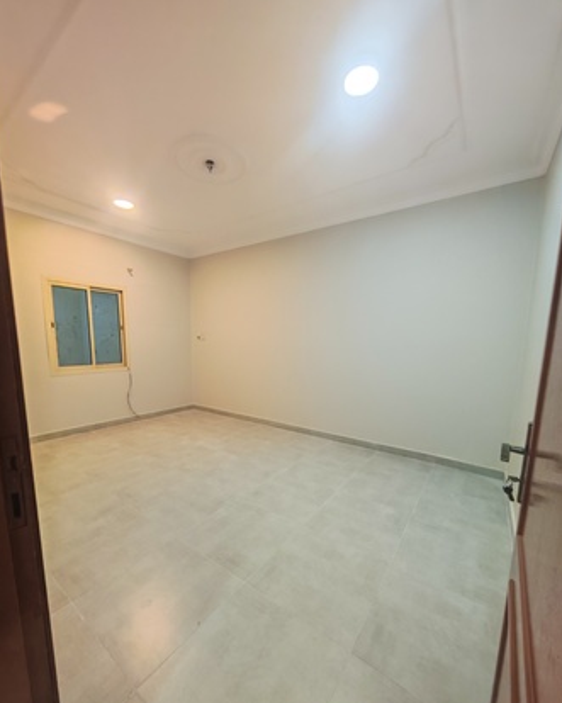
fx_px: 291
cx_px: 278
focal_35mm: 14
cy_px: 383
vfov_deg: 100.4
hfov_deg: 88.0
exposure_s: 1/30
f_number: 2
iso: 400
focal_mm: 1.82
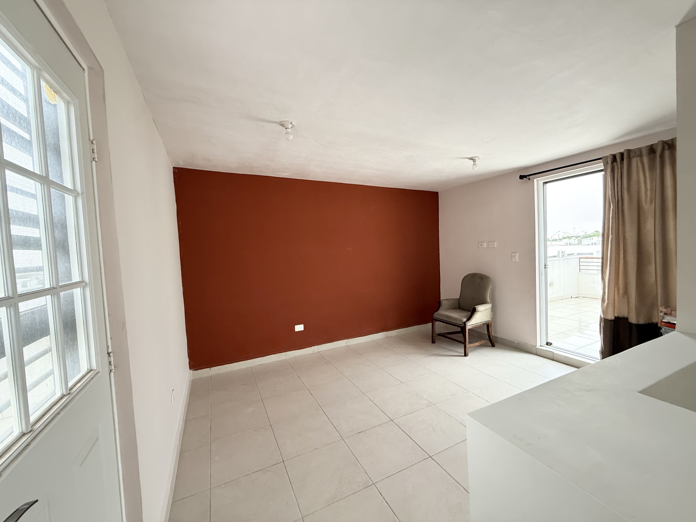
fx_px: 281
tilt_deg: -2.2
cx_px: 348
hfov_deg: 102.1
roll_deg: +3.0
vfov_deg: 85.7
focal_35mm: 14
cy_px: 261
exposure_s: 1/66
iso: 400
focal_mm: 2.22
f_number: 2.2
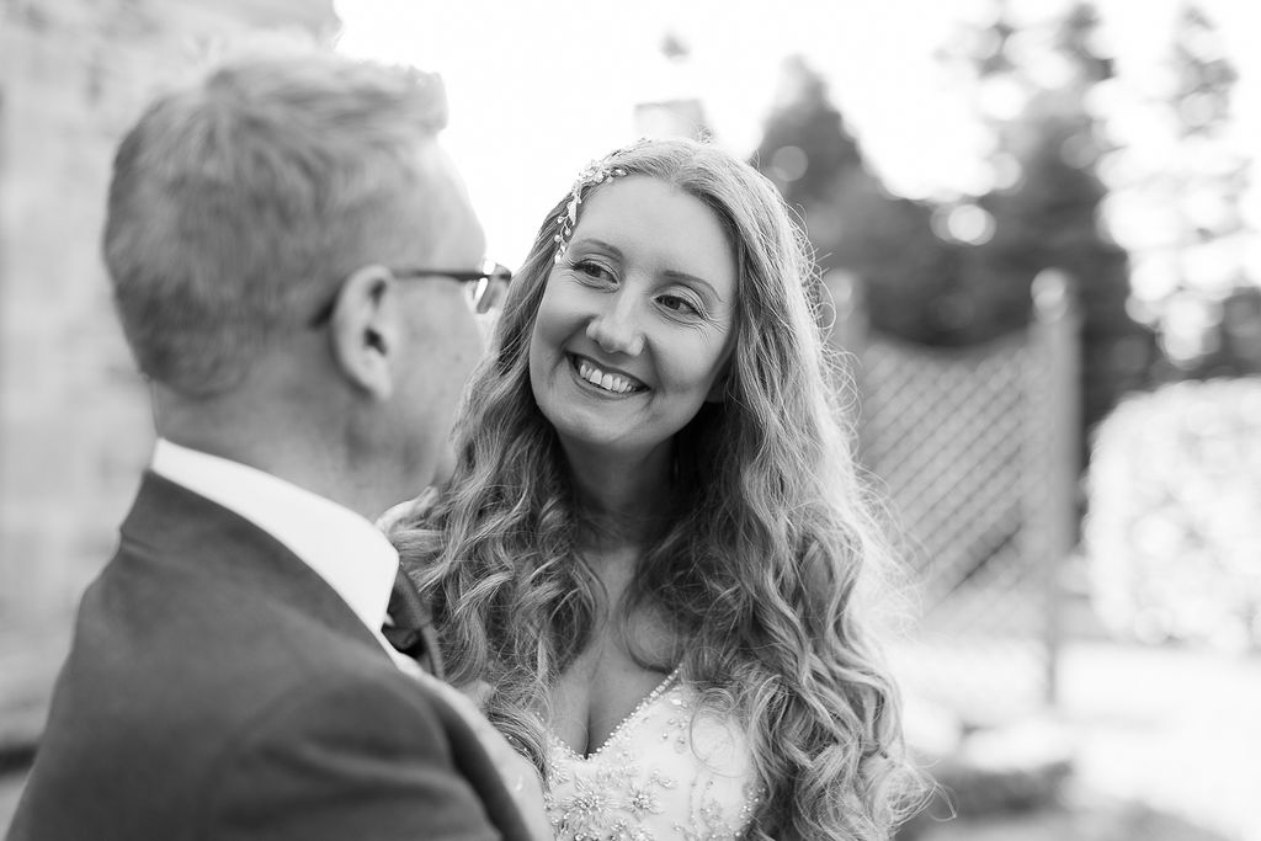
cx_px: 630
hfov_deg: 39.6
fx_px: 1752
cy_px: 420
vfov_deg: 27.0
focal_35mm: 50
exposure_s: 1/400
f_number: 2
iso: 140
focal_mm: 50
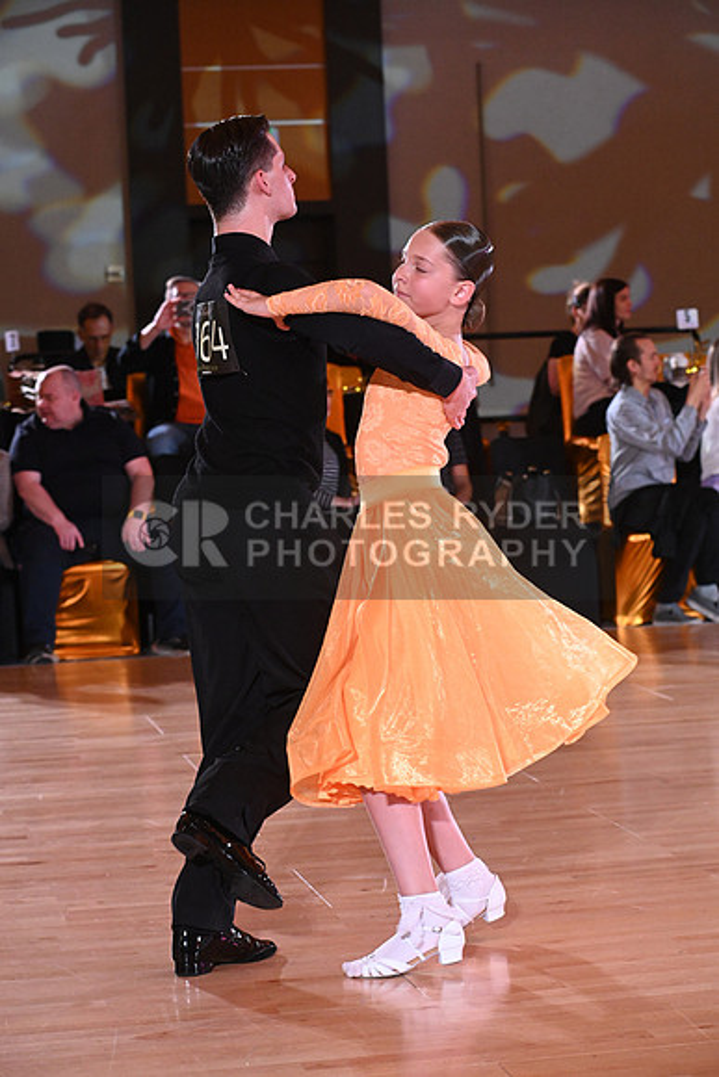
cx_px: 360
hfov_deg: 15.9
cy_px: 538
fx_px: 2575
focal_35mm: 86
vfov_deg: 23.6
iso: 5000
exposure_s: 1/400
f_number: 5.6
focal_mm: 86
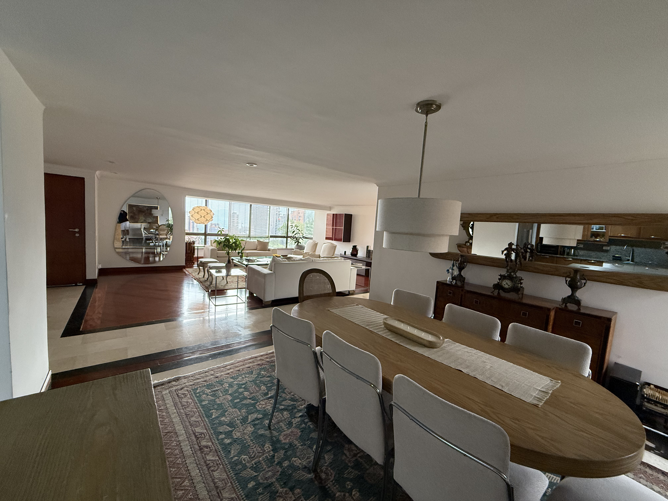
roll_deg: -4.1
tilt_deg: -4.5
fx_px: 270
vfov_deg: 85.7
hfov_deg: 102.1
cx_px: 334
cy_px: 250
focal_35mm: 14
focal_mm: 2.22
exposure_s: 1/120
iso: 320
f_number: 2.2
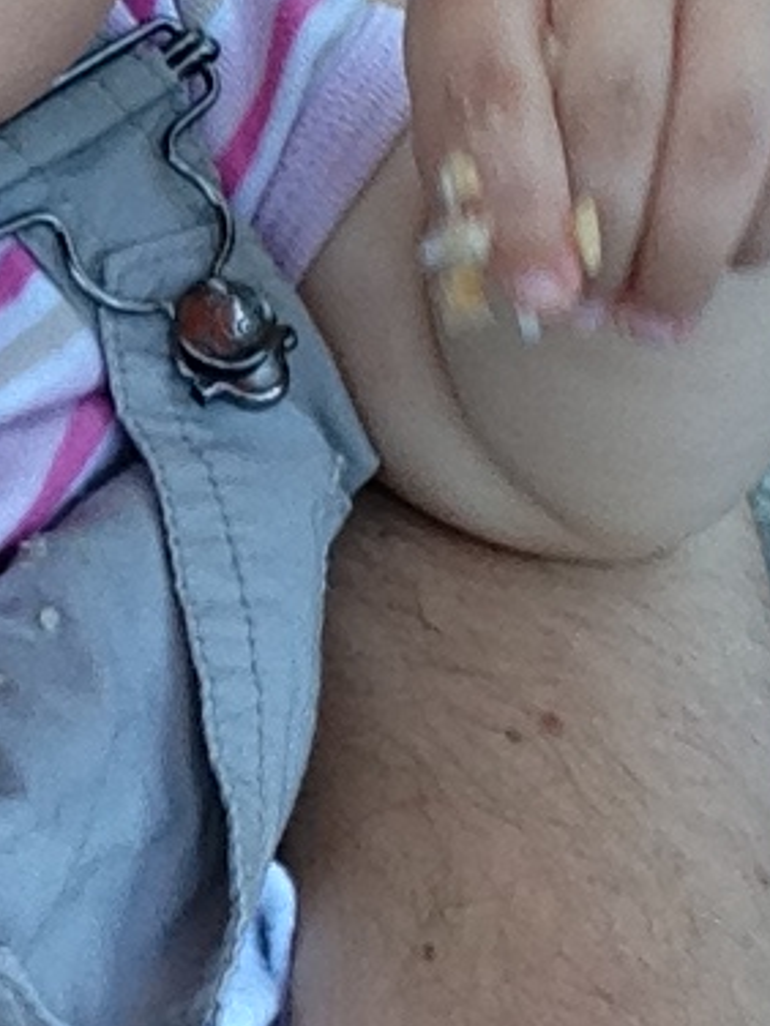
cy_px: -109
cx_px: -199
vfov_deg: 16.1
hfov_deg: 12.1
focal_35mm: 119
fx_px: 3529
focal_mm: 2.18
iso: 32
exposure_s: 1/40
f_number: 2.4
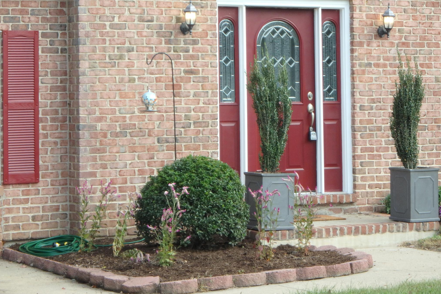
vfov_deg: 12.5
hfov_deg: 18.6
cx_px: 219
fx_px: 1347
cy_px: 148
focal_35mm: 110
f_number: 5.7
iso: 250
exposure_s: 1/125
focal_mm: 18.7
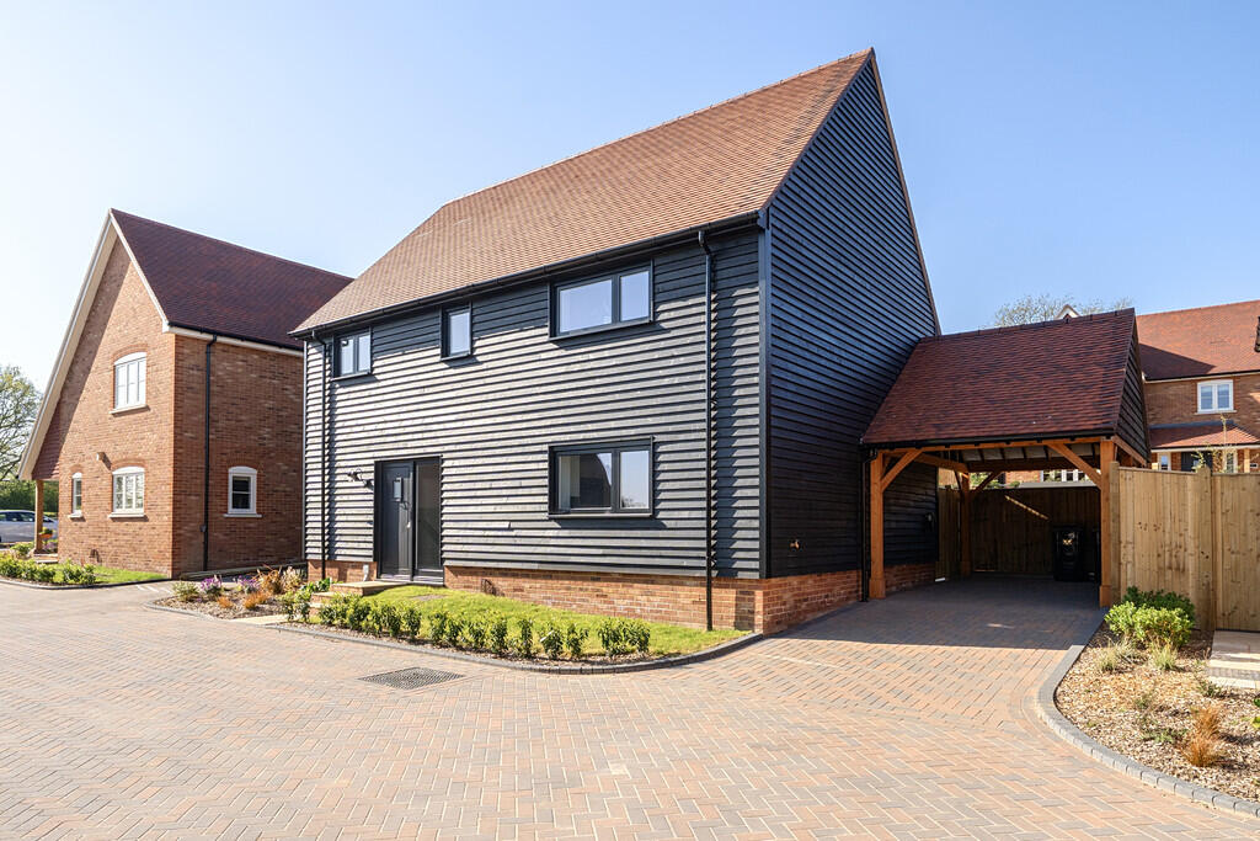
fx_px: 735
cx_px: 630
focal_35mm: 21
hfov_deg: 81.2
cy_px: 420
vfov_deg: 59.5
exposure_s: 1/400
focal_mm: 14
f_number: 8
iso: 400
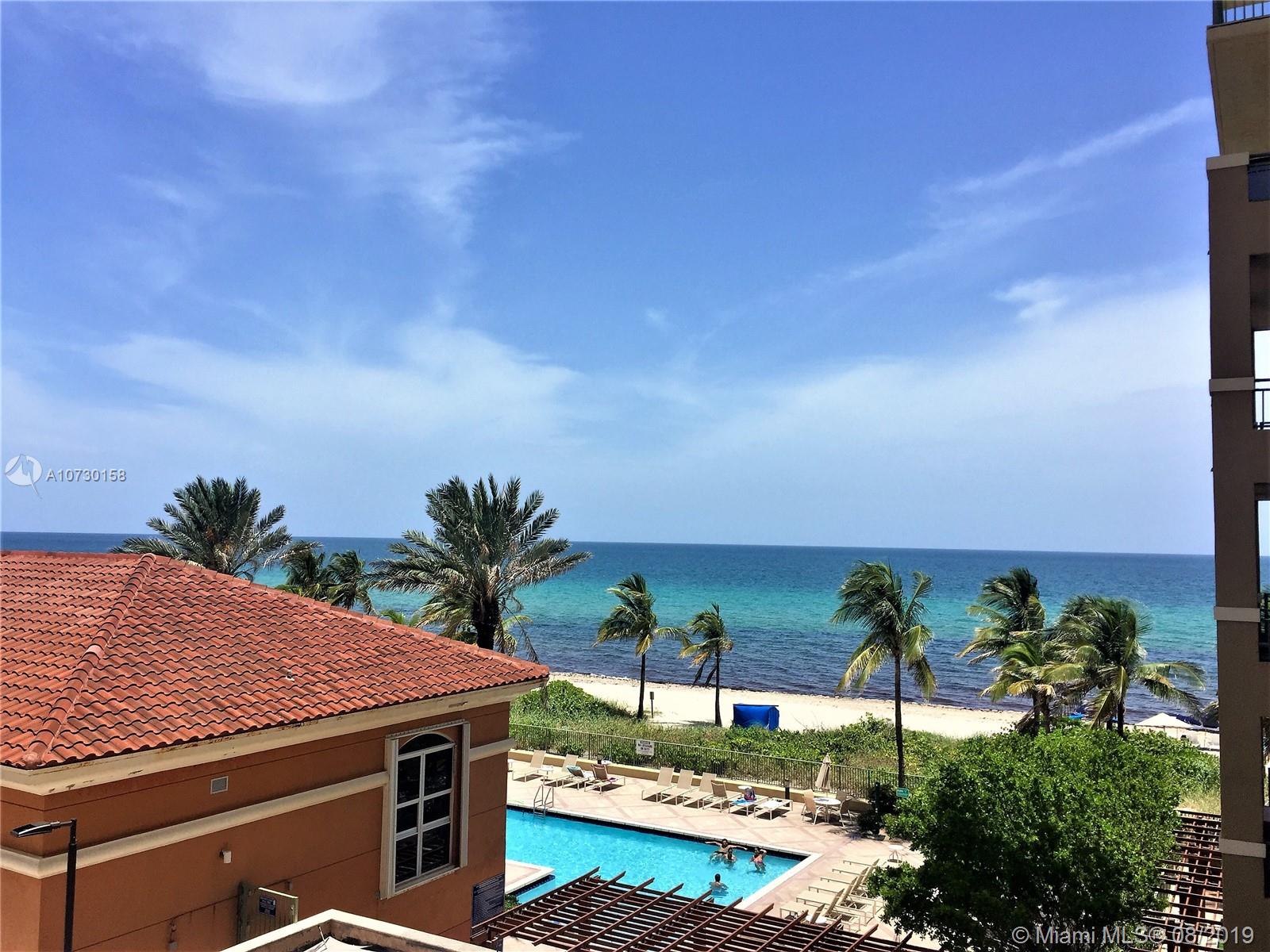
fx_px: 1064
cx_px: 635
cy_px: 476
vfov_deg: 48.2
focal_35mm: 29
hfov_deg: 61.7
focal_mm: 4.15
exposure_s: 1/2639
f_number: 2.2
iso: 32
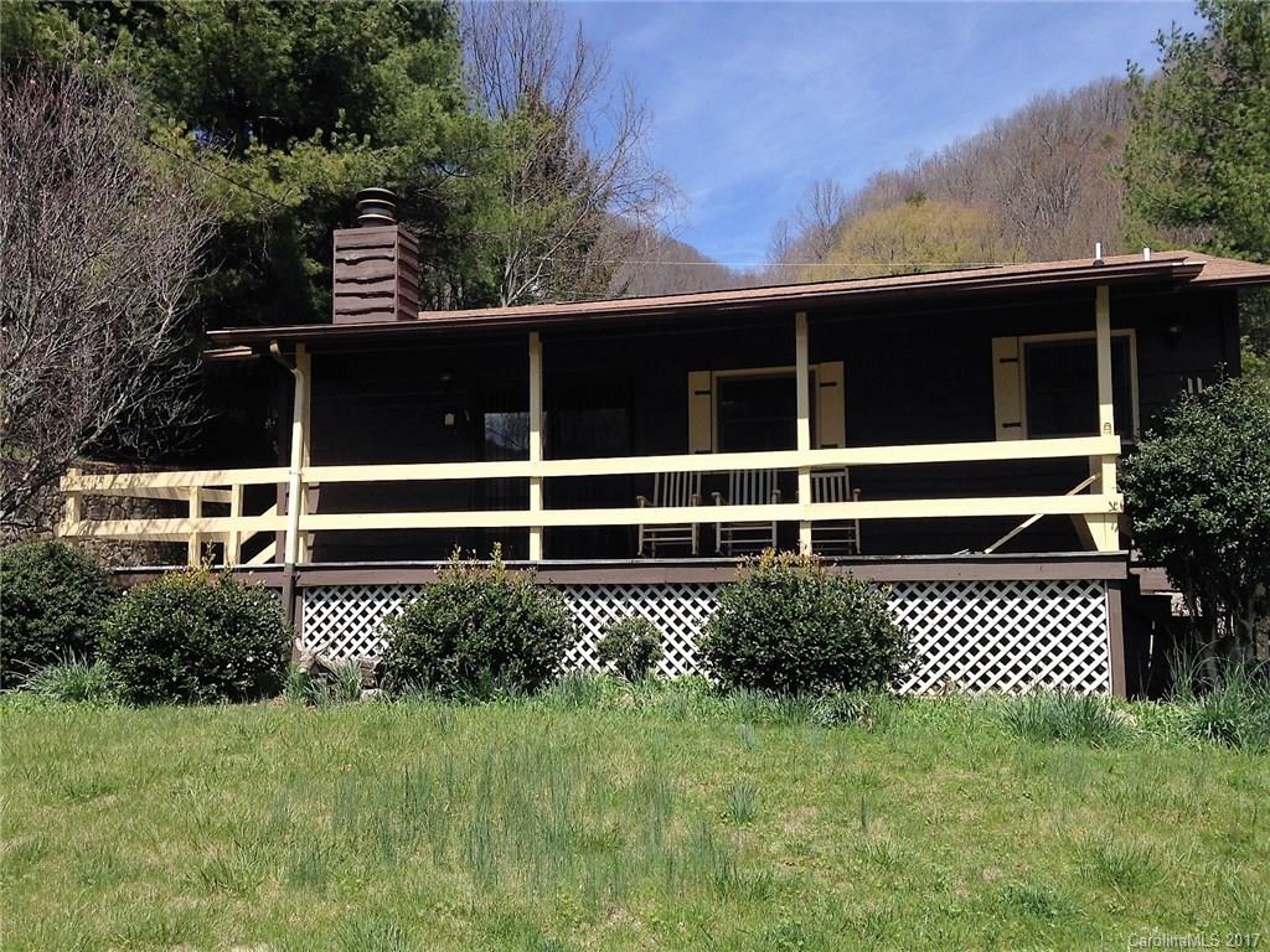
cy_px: 476
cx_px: 635
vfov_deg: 42.9
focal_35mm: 33
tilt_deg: +3.6
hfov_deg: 55.4
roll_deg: +1.2
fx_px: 1211
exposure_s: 1/1391
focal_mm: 4.12
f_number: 2.4
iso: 50
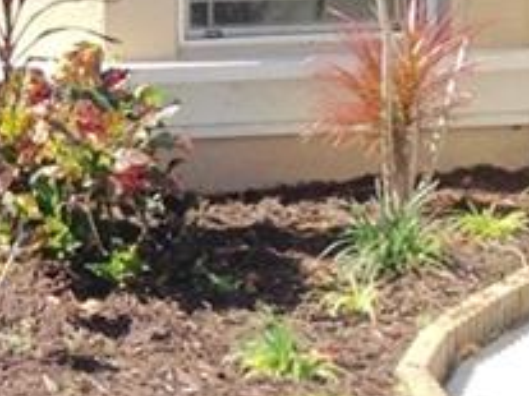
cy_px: 123
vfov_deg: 8.6
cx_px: -194
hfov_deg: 11.1
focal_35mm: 173
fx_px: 2642
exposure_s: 1/1008
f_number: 2.4
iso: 50
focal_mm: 4.28
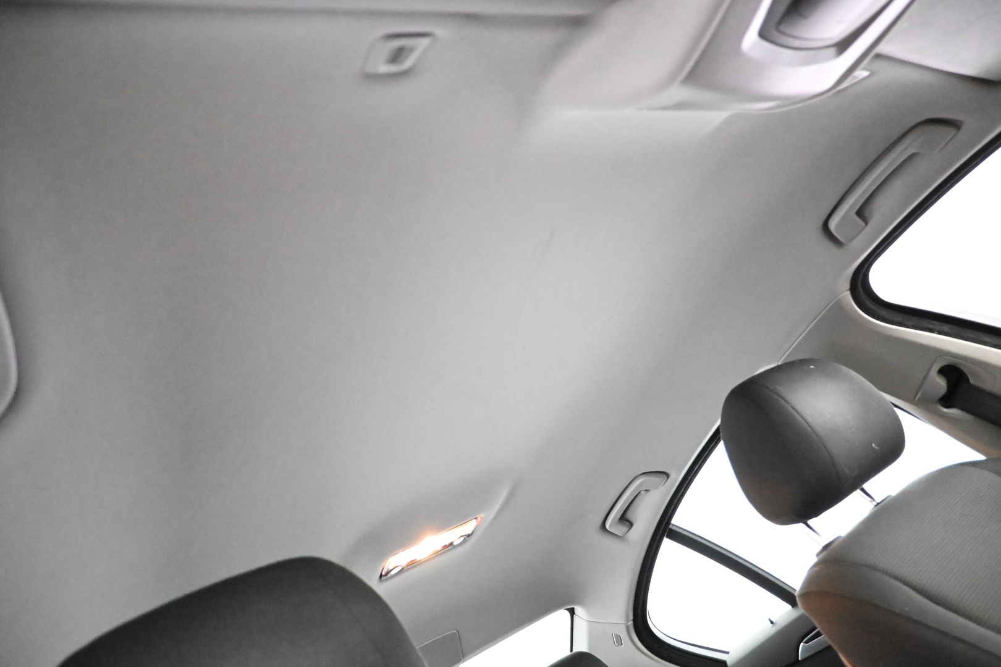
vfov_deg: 53.1
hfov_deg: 73.7
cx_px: 500
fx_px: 667
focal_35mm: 24
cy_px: 334
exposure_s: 1/50
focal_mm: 16
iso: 12800
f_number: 3.5
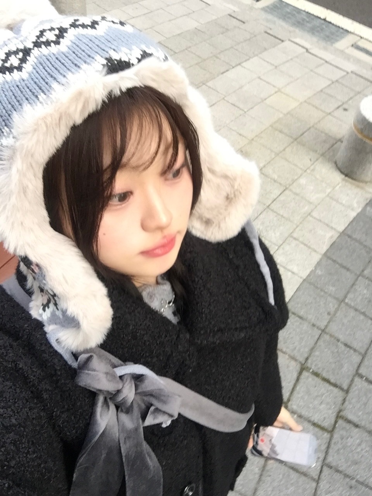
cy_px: 248
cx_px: 186
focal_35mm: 31
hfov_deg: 45.4
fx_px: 444
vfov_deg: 58.4
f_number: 2.2
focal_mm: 2.65
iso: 40
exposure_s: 1/30
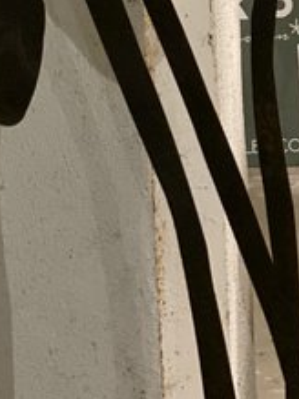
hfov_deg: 7.8
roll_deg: +3.7
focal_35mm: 190
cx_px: 67
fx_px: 2190
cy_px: -62
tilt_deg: -9.7
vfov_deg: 10.3
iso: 500
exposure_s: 1/50
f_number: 2
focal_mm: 6
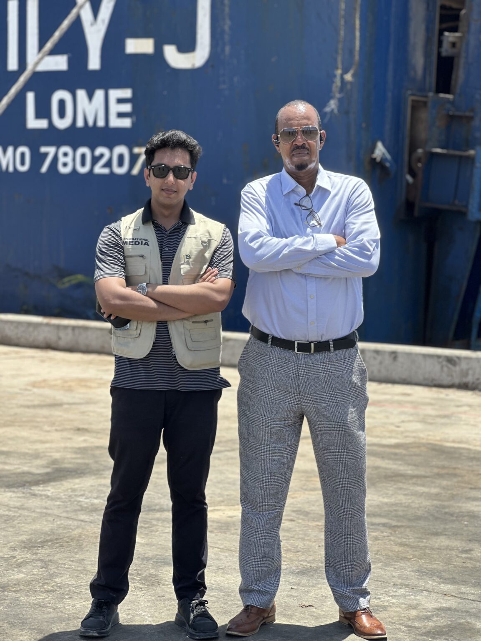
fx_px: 1427
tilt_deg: -2.2
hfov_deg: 19.1
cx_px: 240
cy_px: 320
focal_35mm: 77
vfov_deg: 25.3
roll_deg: -2.0
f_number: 2.8
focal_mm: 9
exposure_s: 1/284
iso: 25
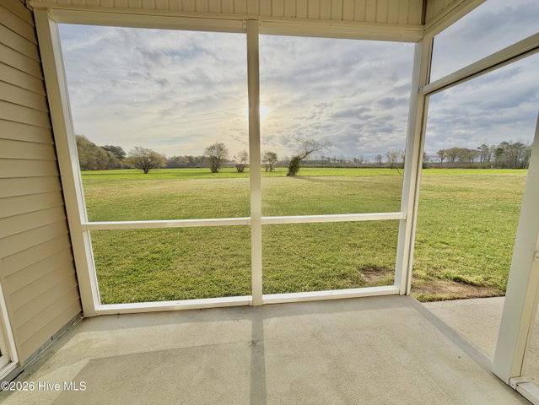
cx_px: 270
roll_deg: +0.7
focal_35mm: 14
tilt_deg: -9.4
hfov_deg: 102.0
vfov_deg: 85.7
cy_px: 202
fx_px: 218
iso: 25
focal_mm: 2.22
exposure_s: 1/789
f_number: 2.2
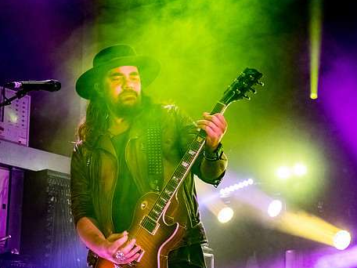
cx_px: 163
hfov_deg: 26.3
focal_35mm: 74
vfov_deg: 19.9
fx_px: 763
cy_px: 145
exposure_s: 1/160
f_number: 4
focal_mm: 25
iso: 1600
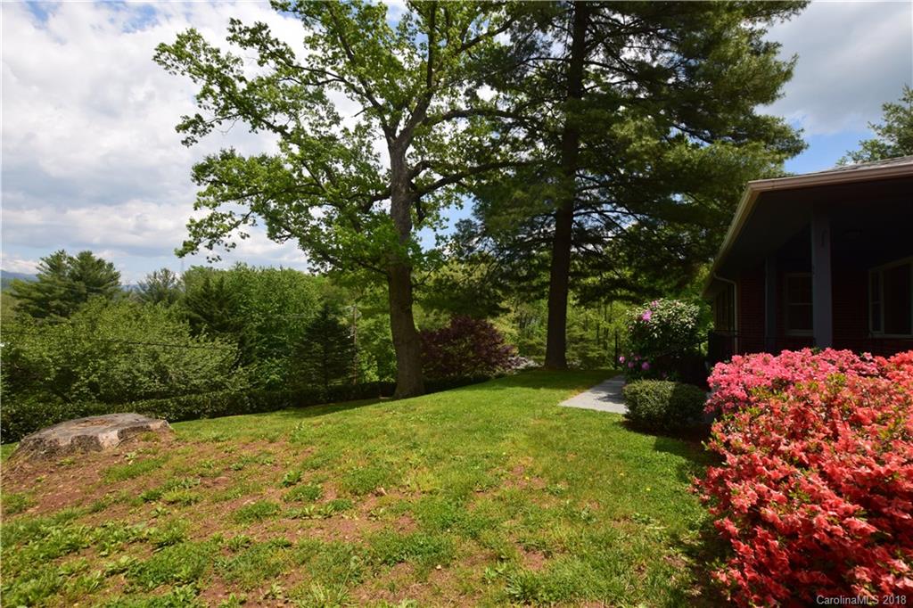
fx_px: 380
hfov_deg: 100.4
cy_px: 304
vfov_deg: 77.3
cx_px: 456
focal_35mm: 15
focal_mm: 10
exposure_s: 1/320
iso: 400
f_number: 10
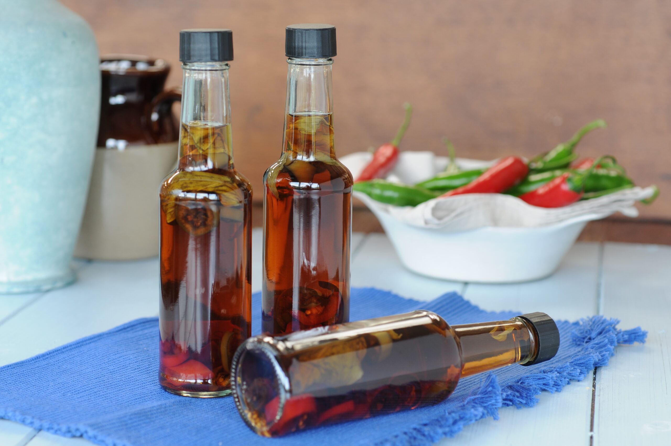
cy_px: 223
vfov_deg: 15.1
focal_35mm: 90
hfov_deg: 22.6
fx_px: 1675
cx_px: 336
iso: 200
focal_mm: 60
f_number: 5
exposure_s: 1/30
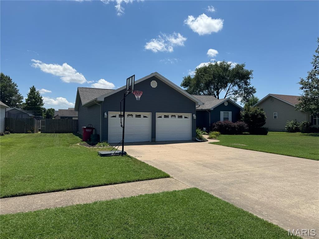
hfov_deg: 71.6
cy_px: 120
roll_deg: +0.3
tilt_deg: +2.3
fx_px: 221
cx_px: 160
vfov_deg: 56.8
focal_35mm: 24
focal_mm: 6.76
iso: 80
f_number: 1.78
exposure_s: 1/6410
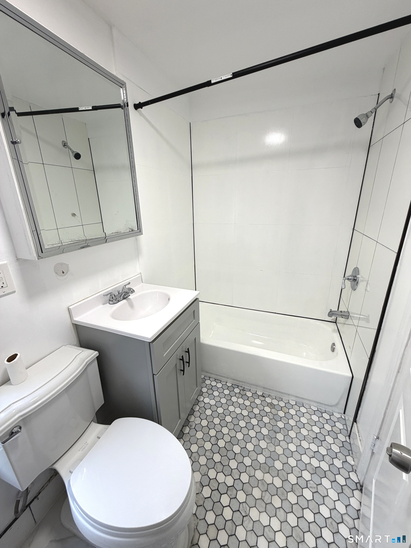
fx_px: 222
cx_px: 206
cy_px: 274
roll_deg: +1.2
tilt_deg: -17.2
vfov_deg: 102.1
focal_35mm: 14
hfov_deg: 85.7
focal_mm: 2.22
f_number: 2.2
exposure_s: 1/120
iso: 160
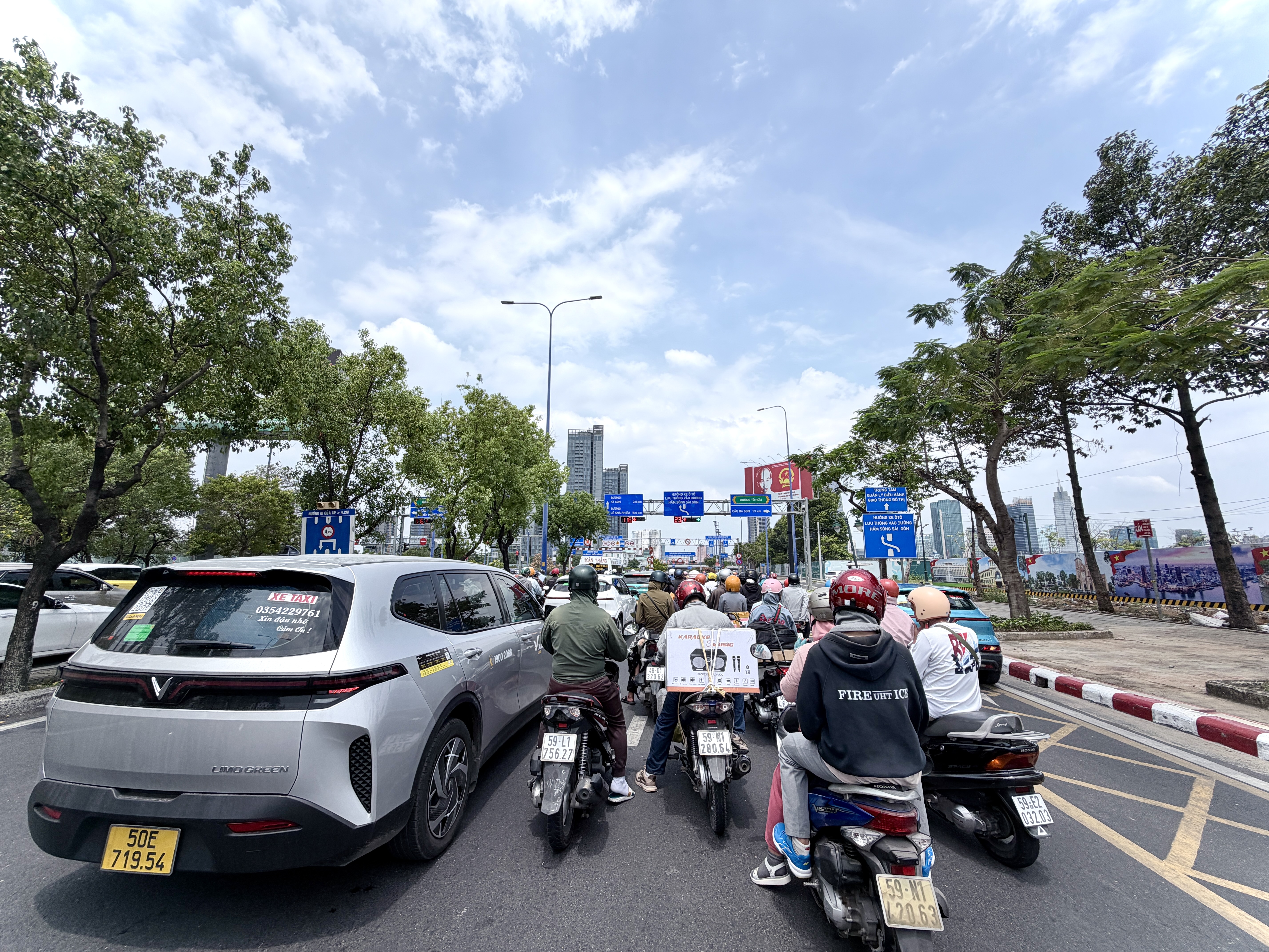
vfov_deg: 85.7
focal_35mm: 14
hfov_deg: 102.1
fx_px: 513
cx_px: 634
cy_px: 476
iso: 20
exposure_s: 1/1312
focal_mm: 2.22
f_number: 2.2
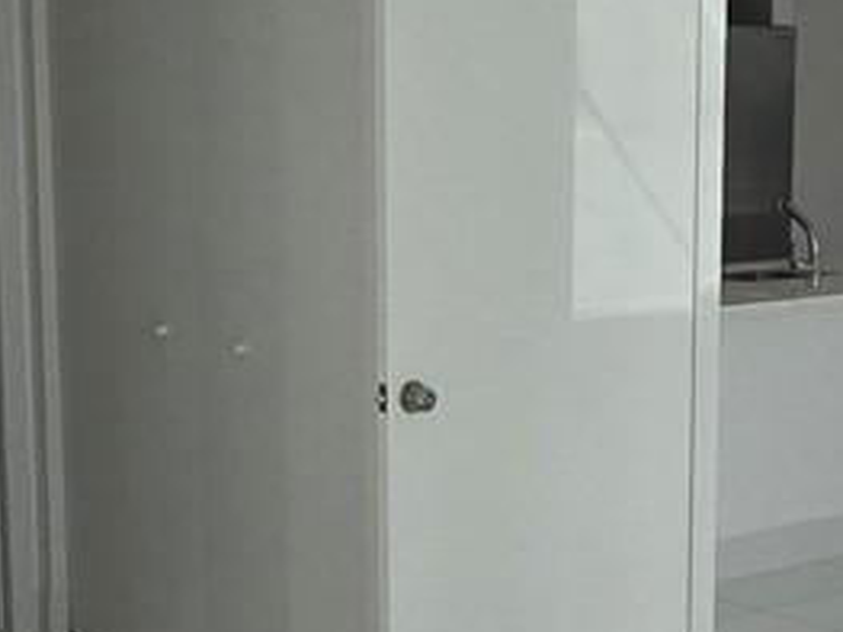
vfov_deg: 18.6
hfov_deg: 24.6
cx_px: 551
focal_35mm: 79
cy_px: 449
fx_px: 1923
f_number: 2.2
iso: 50
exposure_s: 1/1709
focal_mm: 2.2
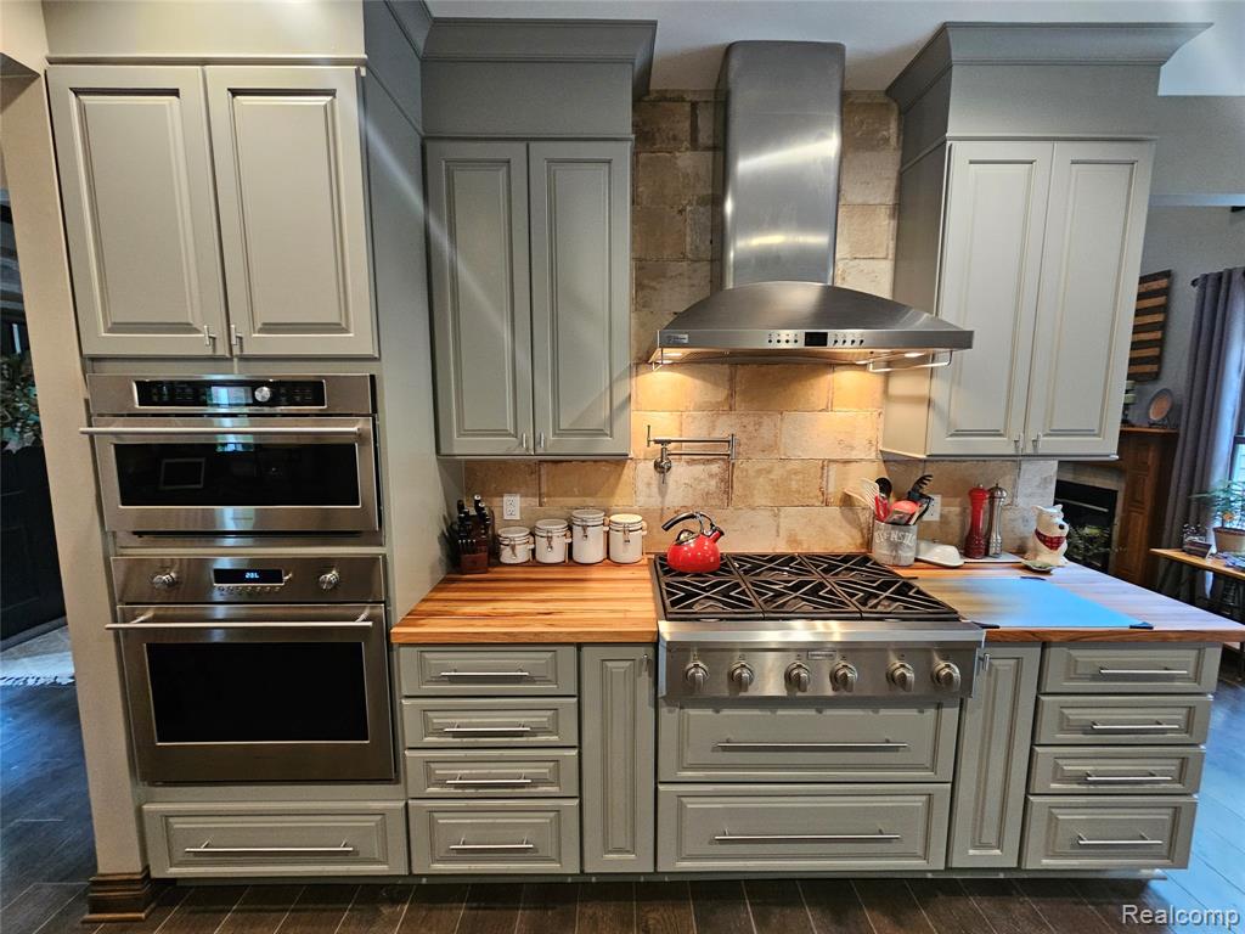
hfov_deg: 106.2
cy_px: 467
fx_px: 468
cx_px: 622
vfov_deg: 89.9
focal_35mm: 13
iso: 400
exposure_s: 1/40
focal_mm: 2.2
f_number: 2.2
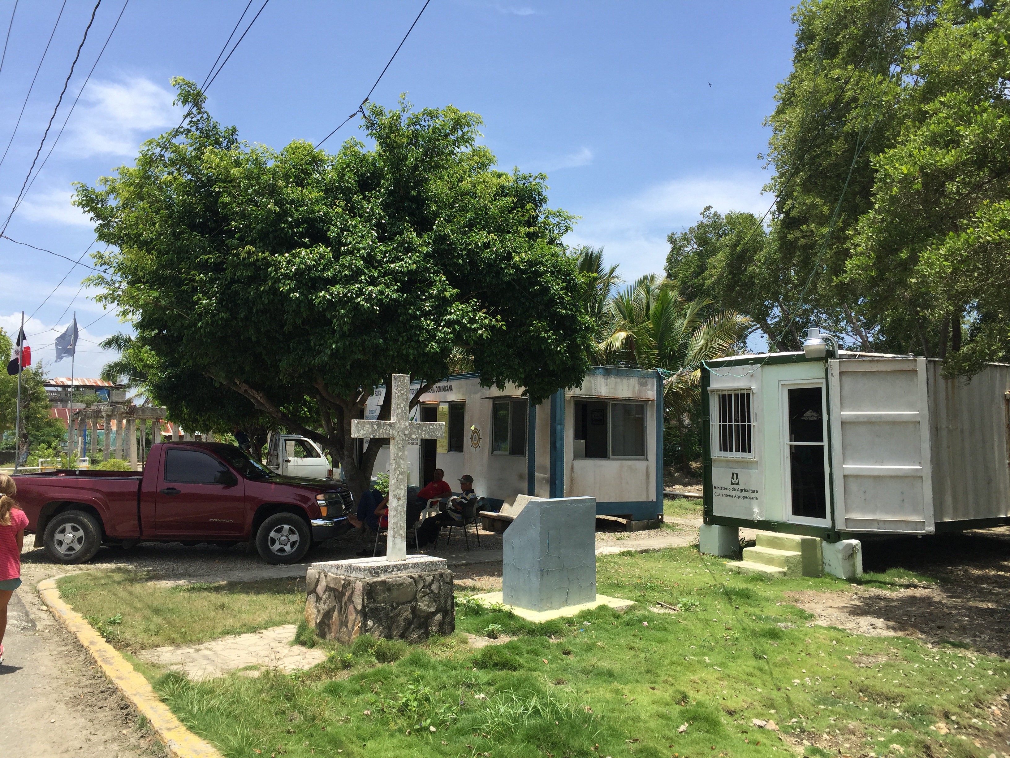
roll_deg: -1.8
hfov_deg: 61.7
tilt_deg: +5.4
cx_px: 505
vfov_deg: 48.2
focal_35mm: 29
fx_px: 846
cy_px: 379
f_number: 2.2
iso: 32
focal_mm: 4.15
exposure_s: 1/1647
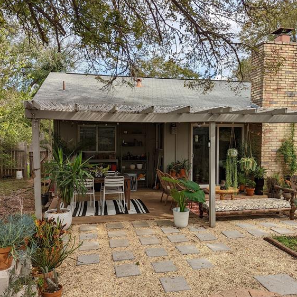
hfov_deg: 55.6
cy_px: 155
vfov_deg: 55.6
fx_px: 282
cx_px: 151
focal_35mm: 29
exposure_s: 1/1230
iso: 40
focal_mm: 6.81
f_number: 1.85
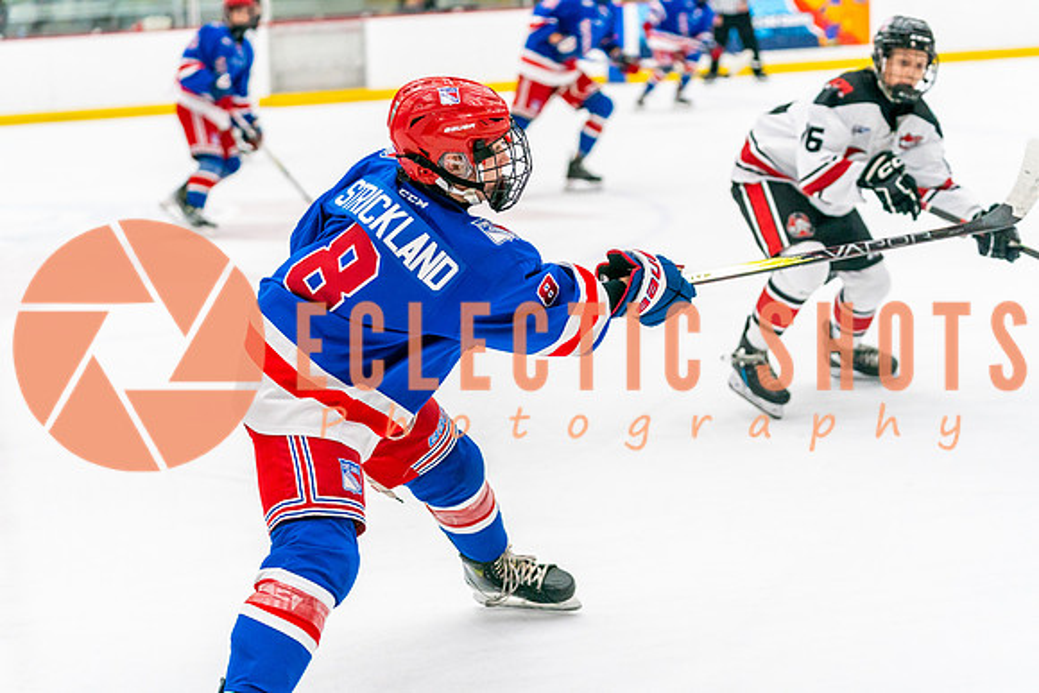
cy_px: 346
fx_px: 2165
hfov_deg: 27.0
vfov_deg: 18.2
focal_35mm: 75
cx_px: 520
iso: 3200
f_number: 2.8
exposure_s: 1/1250
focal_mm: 75
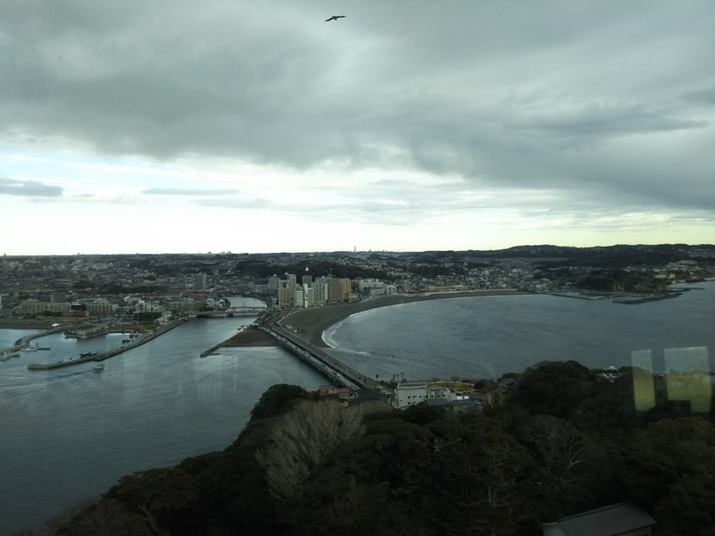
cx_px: 358
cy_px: 268
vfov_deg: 46.8
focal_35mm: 30
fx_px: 620
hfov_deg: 60.0
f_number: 2.2
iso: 25
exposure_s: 1/284
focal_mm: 4
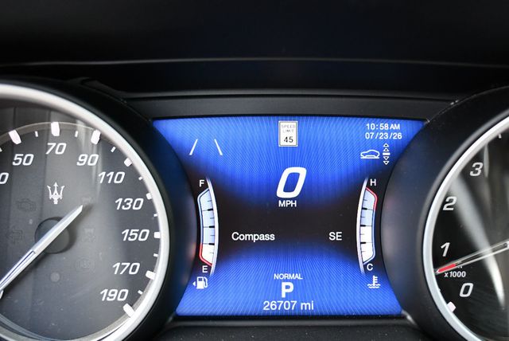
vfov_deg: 28.1
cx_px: 254
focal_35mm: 48
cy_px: 170
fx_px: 679
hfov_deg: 41.1
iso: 1600
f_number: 4
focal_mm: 24
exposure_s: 1/125
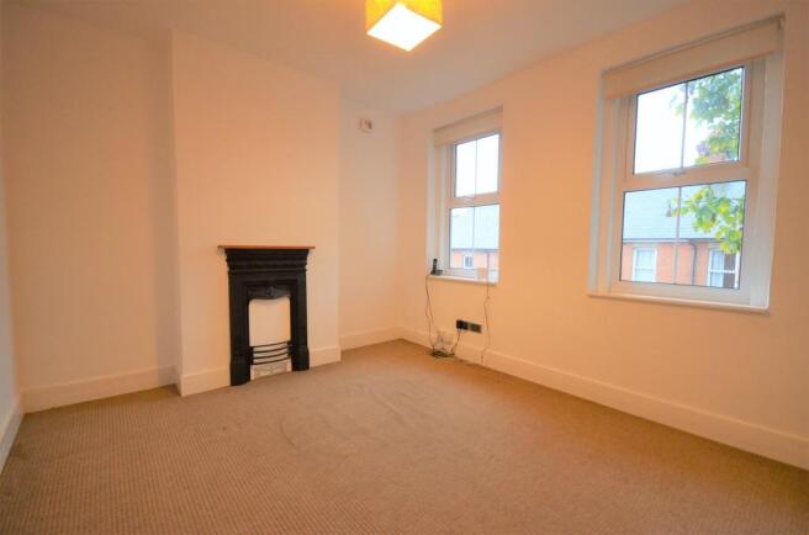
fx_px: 336
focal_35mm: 15
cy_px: 268
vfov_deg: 77.0
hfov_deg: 100.5
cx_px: 404
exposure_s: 1/60
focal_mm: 10
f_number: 4
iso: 1800
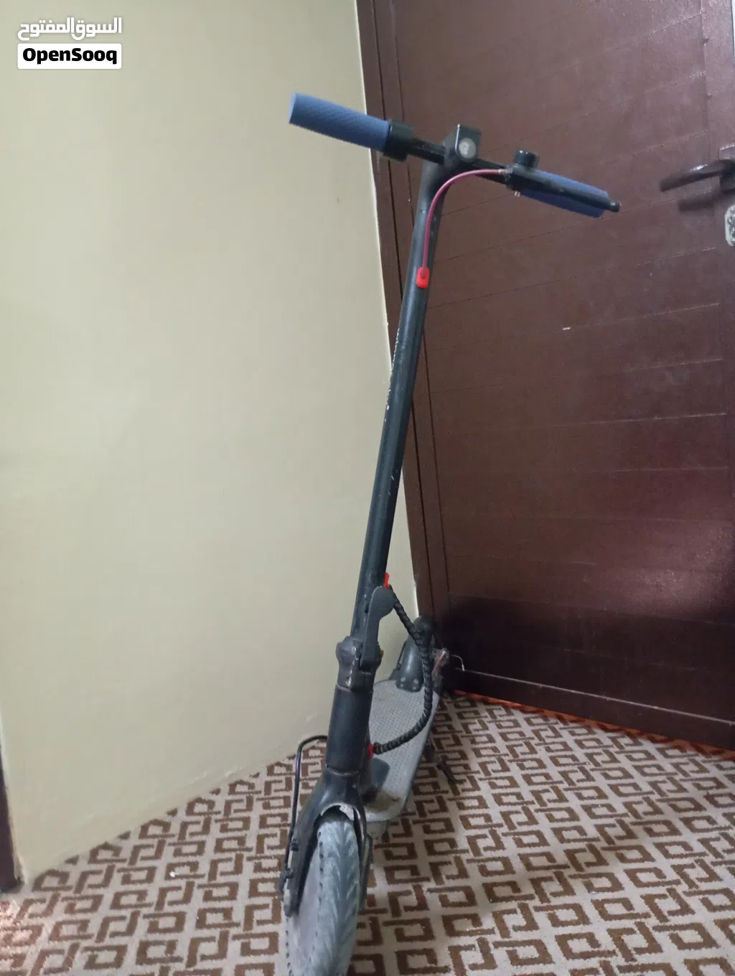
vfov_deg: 63.4
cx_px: 368
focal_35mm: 28
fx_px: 791
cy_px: 488
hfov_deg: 49.9
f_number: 1.8
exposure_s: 1/16.7
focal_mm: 4.27
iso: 4770
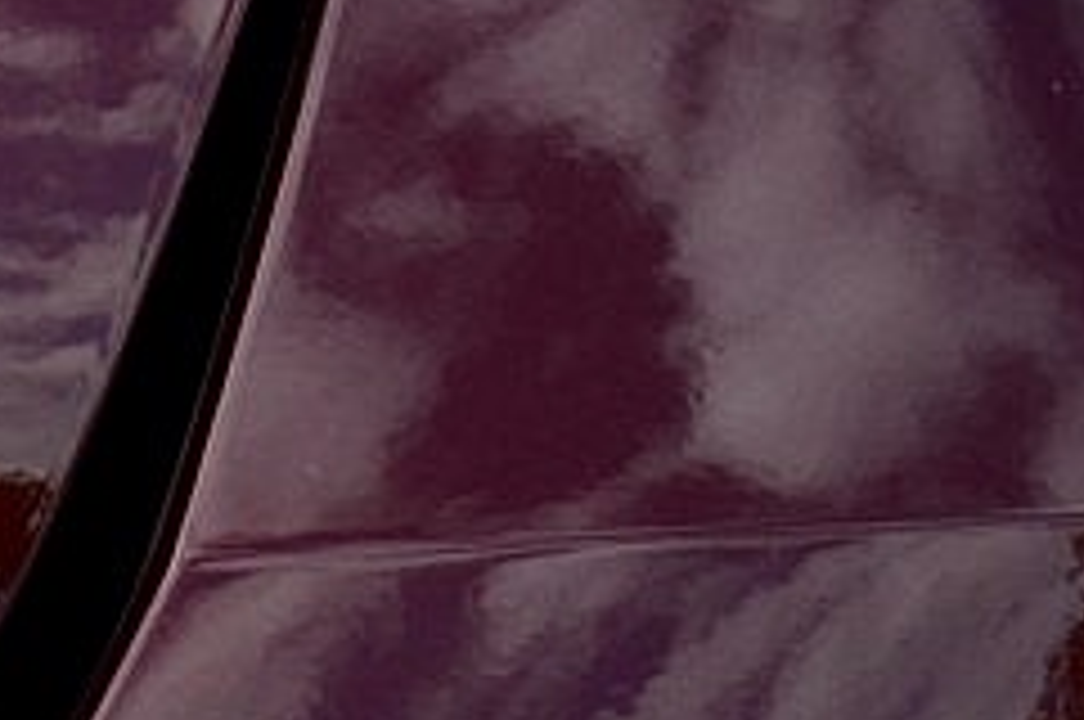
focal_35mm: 555
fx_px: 16700
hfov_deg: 3.7
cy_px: -1071
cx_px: 1318
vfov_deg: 2.5
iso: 400
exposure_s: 1/320
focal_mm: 55
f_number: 10
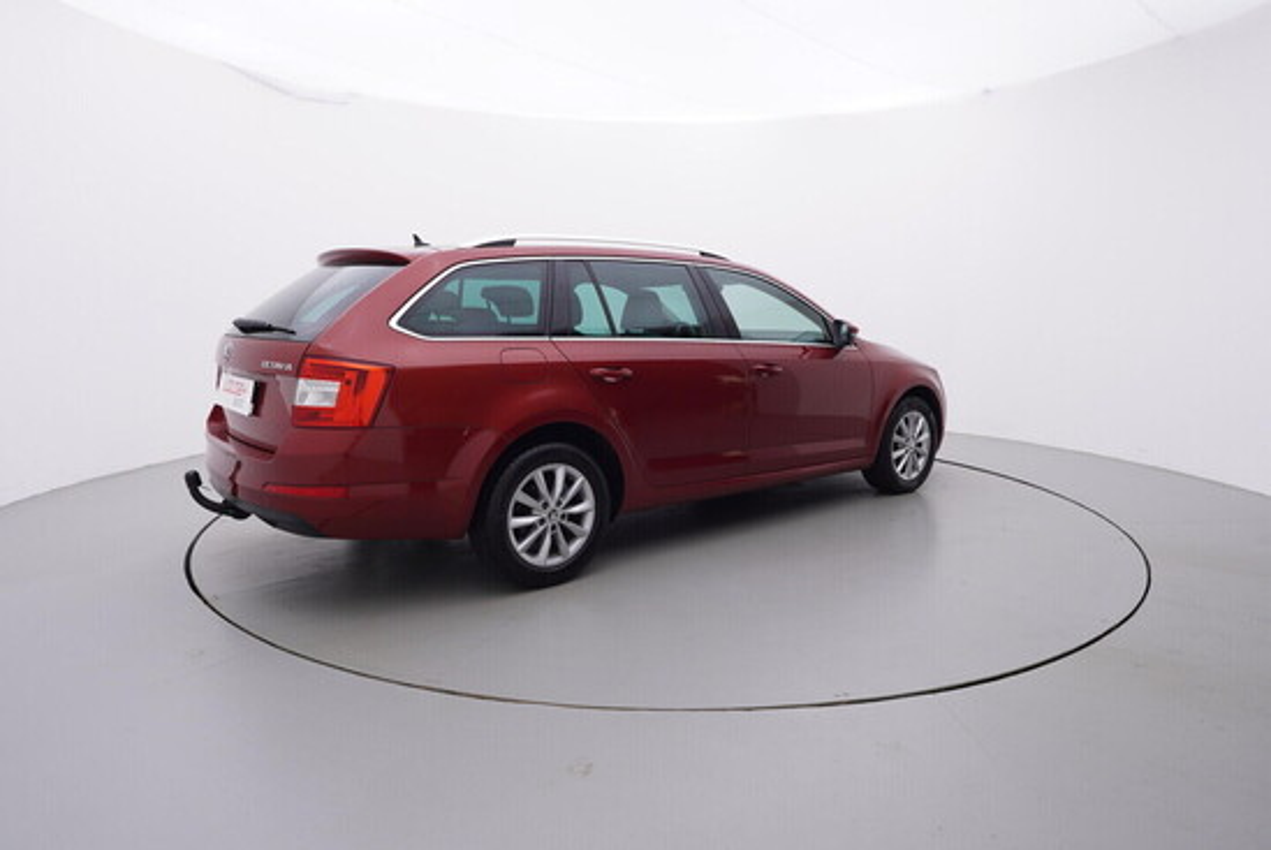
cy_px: 425
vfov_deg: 56.2
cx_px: 636
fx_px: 795
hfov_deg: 77.3
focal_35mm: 22
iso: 200
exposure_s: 1/80
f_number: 5
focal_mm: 15
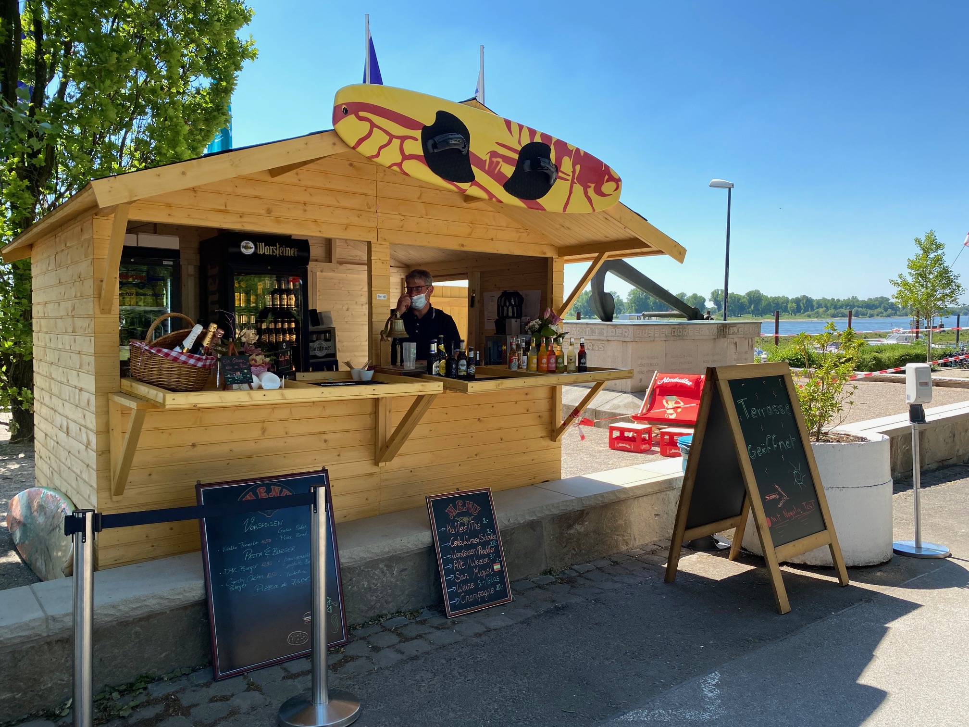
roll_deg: -0.4
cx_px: 484
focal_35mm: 26
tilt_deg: -3.5
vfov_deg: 53.1
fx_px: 728
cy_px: 364
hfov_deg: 67.3
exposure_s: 1/1522
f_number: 1.8
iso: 32
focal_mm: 4.25
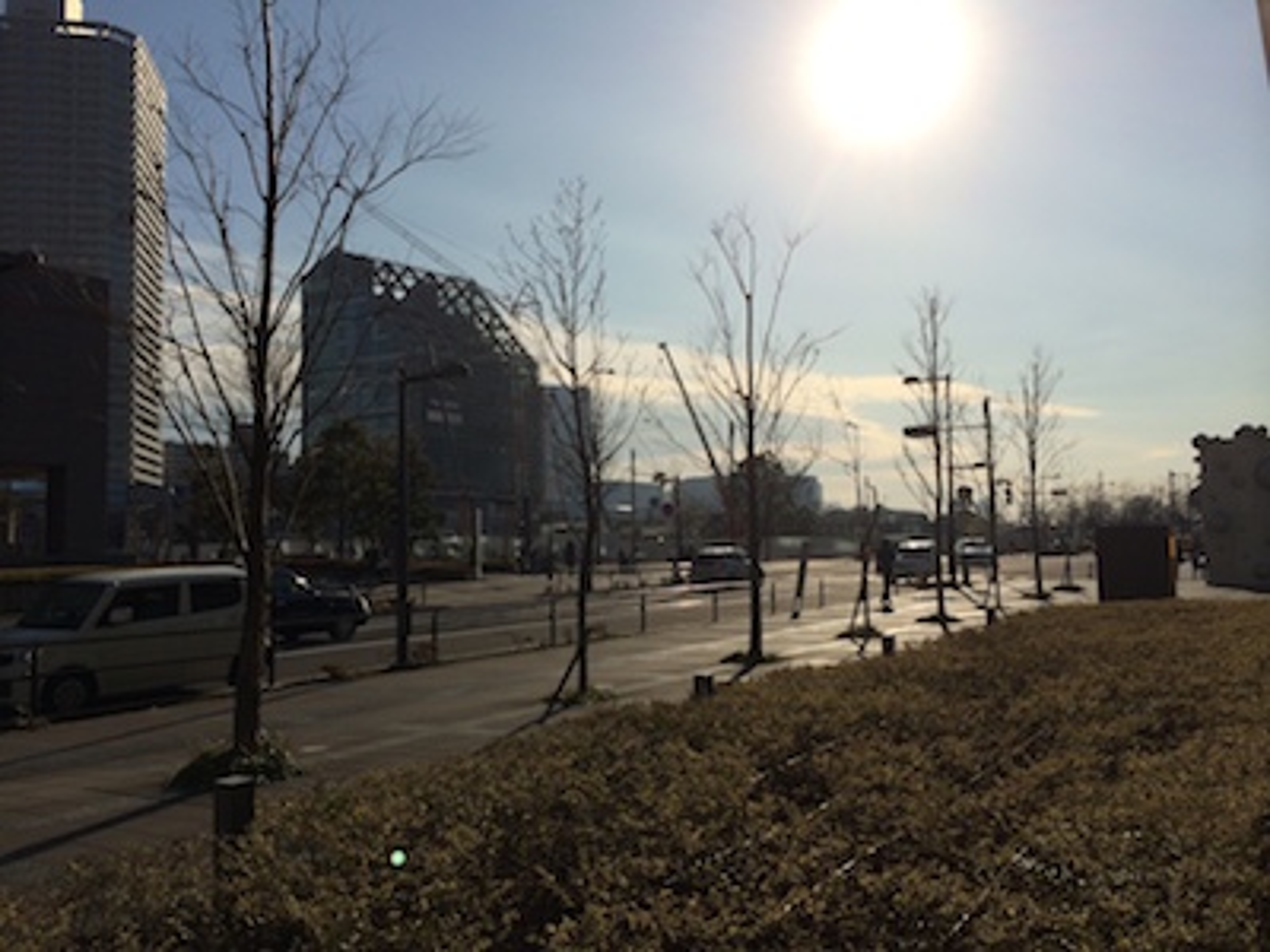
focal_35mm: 30
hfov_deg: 60.0
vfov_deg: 46.8
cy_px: 476
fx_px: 1101
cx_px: 635
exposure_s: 1/8264
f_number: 2.2
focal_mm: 4.12
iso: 32
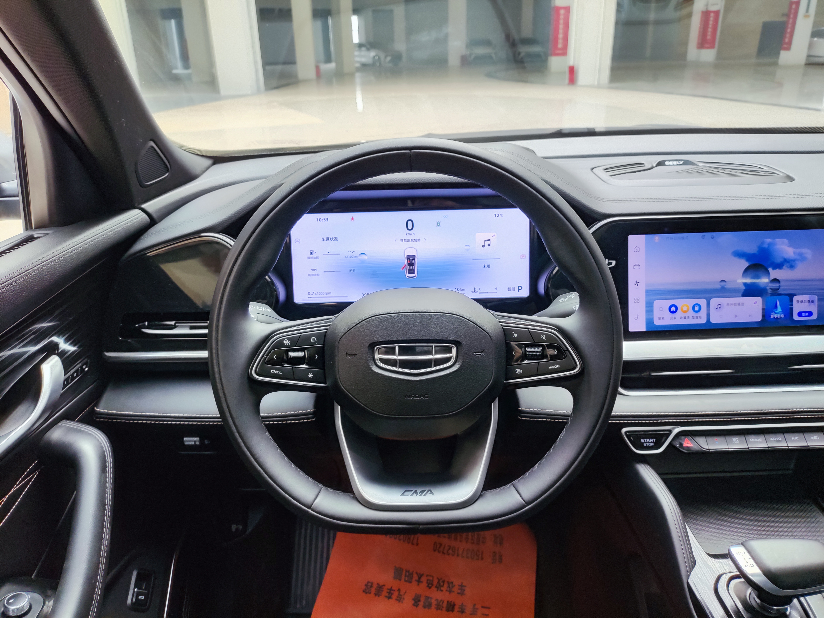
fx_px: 595
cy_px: 309
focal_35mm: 25
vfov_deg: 54.9
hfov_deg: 69.4
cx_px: 412
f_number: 1.79
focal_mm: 4.71
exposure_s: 1/100
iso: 106
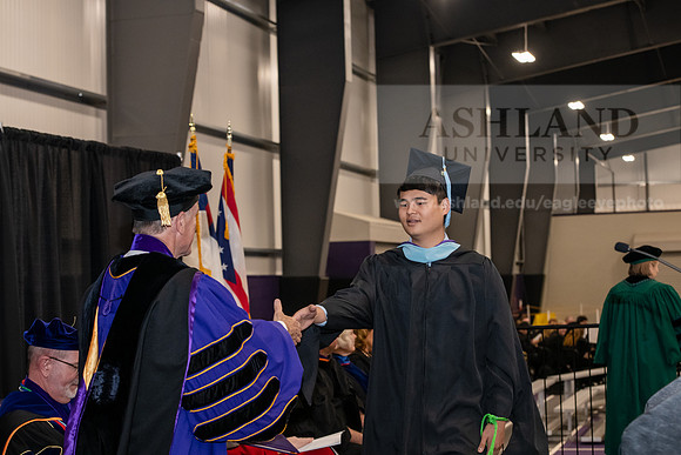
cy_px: 228
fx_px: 1324
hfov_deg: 28.8
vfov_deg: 19.5
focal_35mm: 70
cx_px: 340
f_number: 5.6
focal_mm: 70
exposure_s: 1/200
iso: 2500
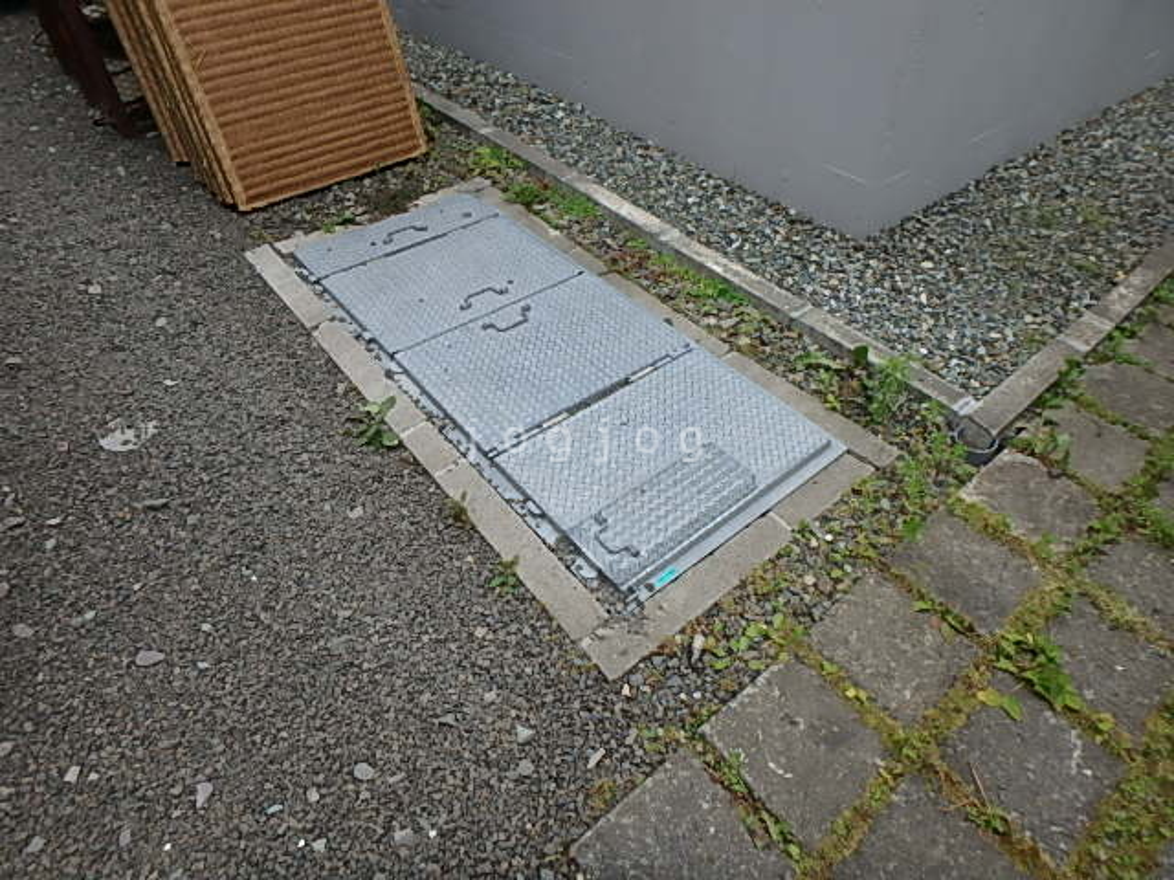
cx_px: 587
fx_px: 712
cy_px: 440
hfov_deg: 79.0
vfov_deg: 63.4
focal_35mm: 21
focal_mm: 3.7
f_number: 3.5
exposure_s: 1/250
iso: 125
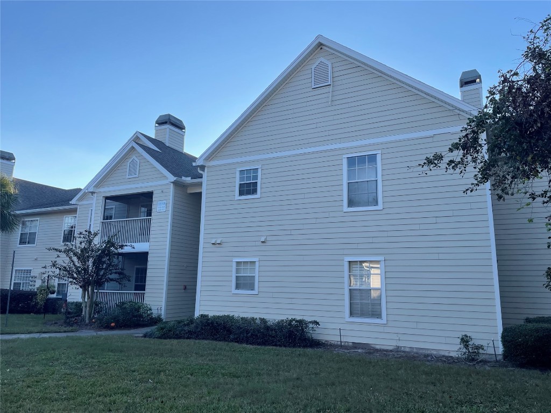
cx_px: 276
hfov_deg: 67.3
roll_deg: -0.4
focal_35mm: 26
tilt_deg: +11.3
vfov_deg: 53.1
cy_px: 206
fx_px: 414
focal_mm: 4.2
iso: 32
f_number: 1.6
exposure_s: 1/1453
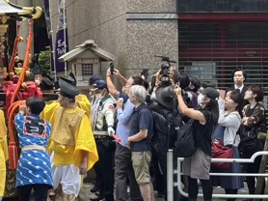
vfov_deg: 11.3
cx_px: -52
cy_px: 34
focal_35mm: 131
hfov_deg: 14.6
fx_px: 1013
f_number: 1.6
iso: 32
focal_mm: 5.96
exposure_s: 1/121
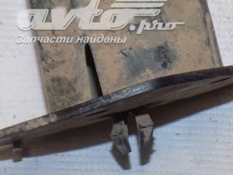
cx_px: 98
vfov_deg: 11.5
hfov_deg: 15.4
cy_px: 19
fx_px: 862
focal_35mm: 128
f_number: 4.1
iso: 250
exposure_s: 1/30
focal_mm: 11.5
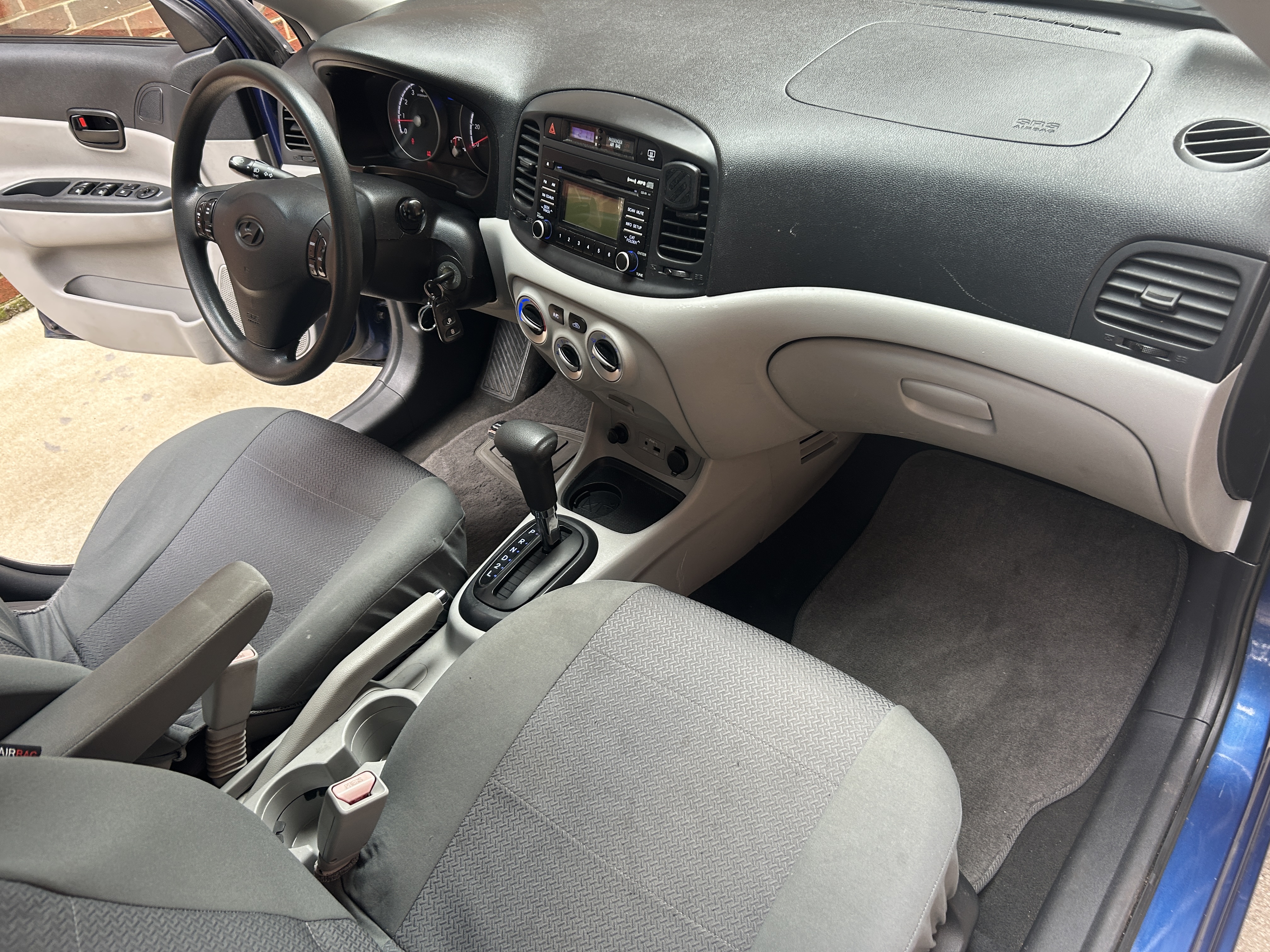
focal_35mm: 26
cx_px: 635
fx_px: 954
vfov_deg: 53.1
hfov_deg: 67.3
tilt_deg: -37.5
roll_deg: +10.5
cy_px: 476
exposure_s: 1/121
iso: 80
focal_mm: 5.7
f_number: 1.5
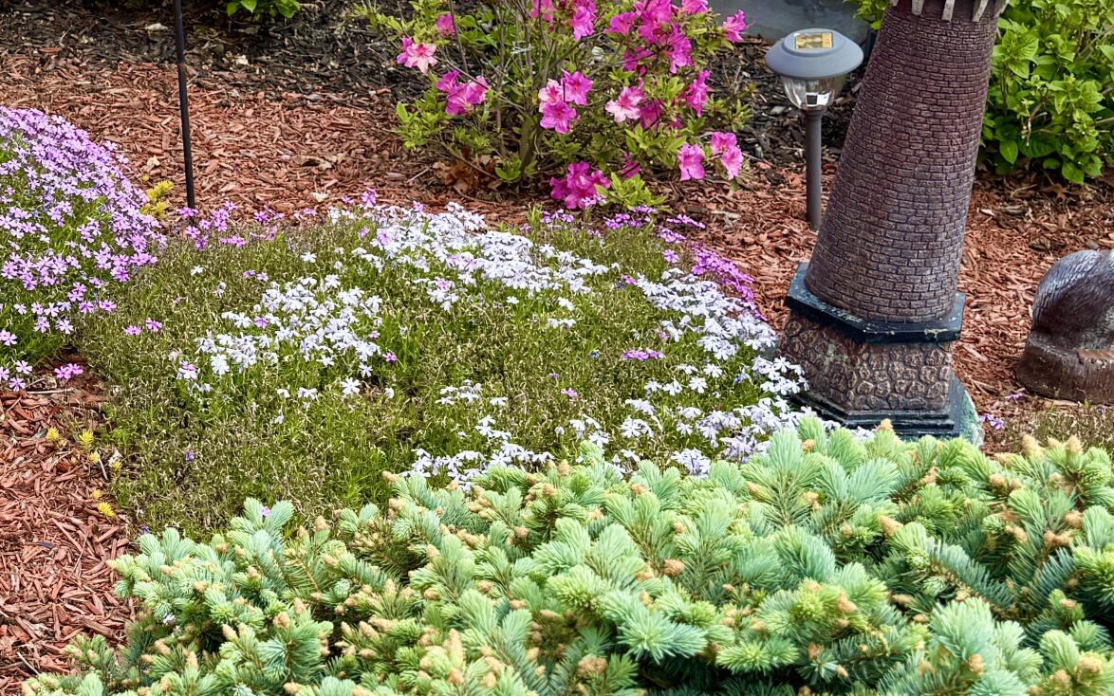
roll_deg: +1.5
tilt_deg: -24.4
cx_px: 209
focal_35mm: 65
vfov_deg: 19.9
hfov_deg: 30.7
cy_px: 221
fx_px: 1974
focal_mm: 6.76
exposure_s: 1/1410
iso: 80
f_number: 1.78
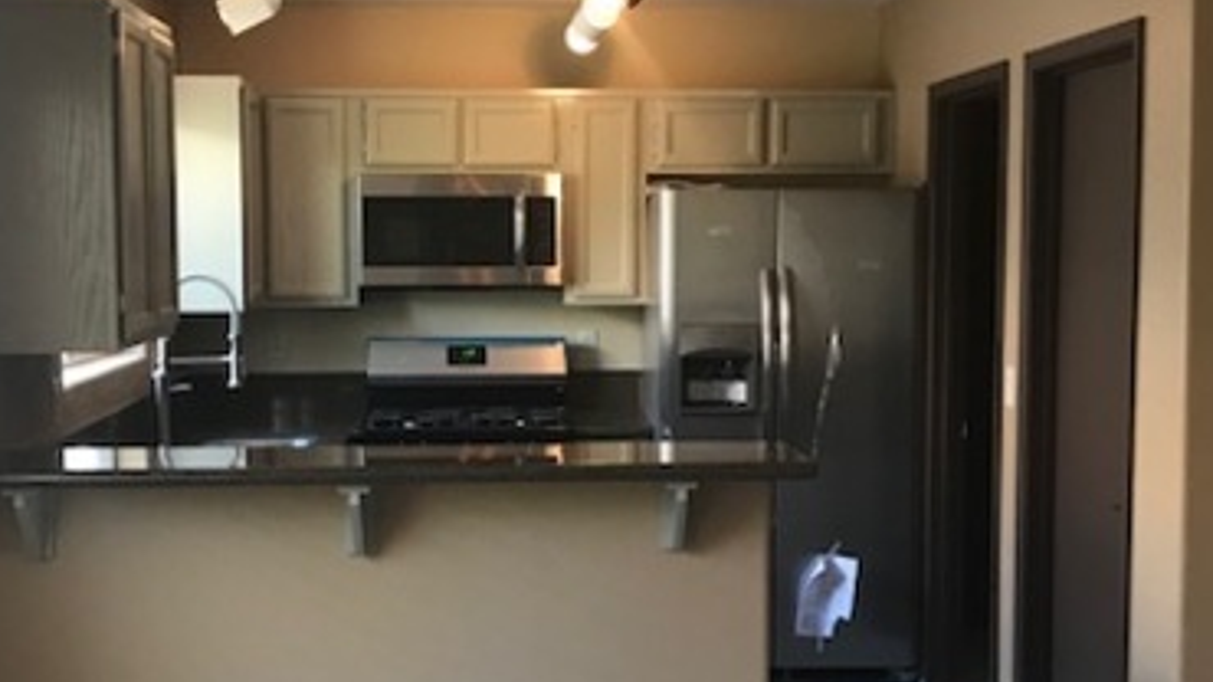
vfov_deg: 21.8
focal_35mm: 55
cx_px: 544
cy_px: 379
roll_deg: +0.6
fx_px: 1769
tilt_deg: -3.1
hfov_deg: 37.8
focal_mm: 3.99
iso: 40
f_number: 1.8
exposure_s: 1/24
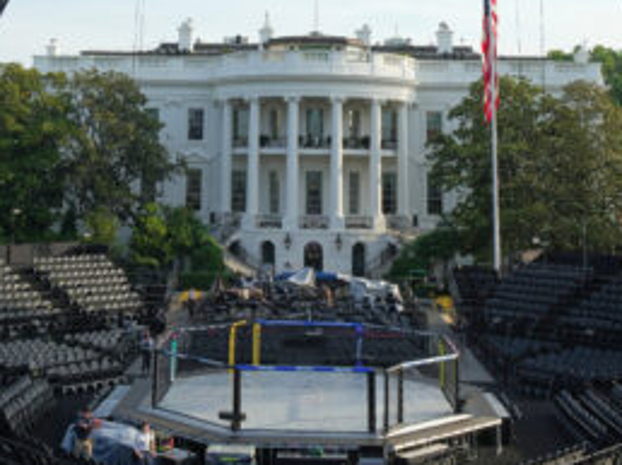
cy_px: -77
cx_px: 282
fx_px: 1005
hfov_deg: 34.4
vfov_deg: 24.0
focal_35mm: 56
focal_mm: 20
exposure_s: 1/250
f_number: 10
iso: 400
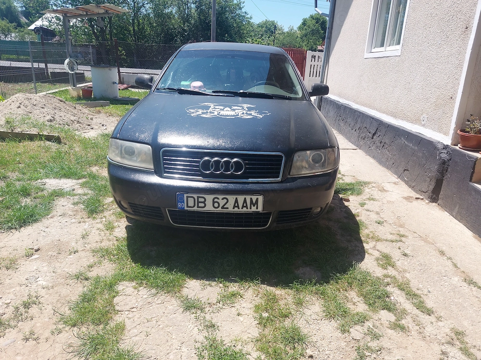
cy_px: 180
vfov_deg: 56.8
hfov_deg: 71.6
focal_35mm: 24
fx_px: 333
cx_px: 240
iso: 32
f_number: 1.8
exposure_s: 1/776
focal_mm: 5.23
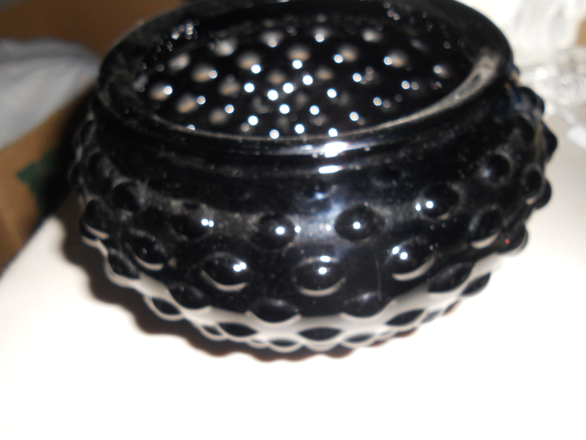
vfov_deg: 44.2
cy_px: 220
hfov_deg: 56.8
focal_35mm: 32
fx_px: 542
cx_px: 293
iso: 200
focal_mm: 5.8
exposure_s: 1/25
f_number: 8.8
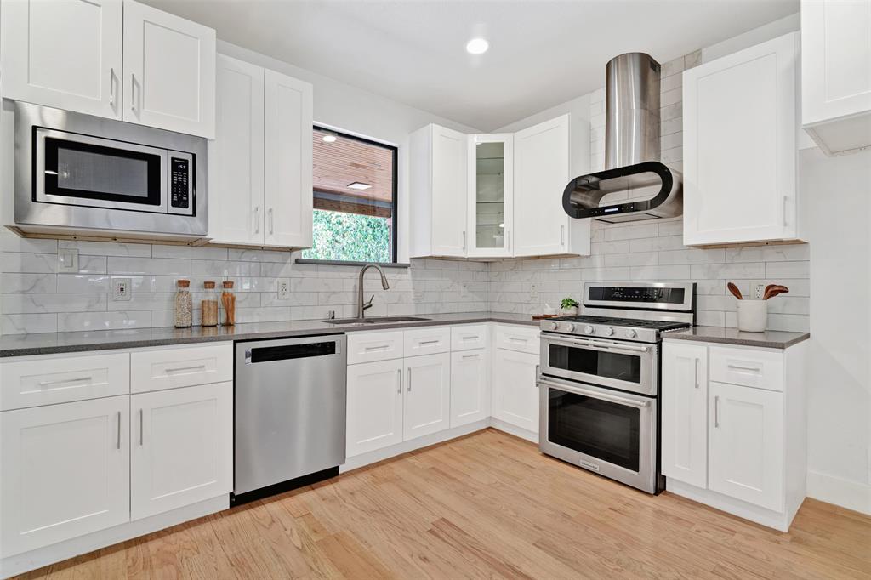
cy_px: 290
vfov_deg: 73.7
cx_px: 436
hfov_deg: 96.8
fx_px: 387
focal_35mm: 16
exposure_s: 1.3
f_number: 9
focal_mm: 16
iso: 100
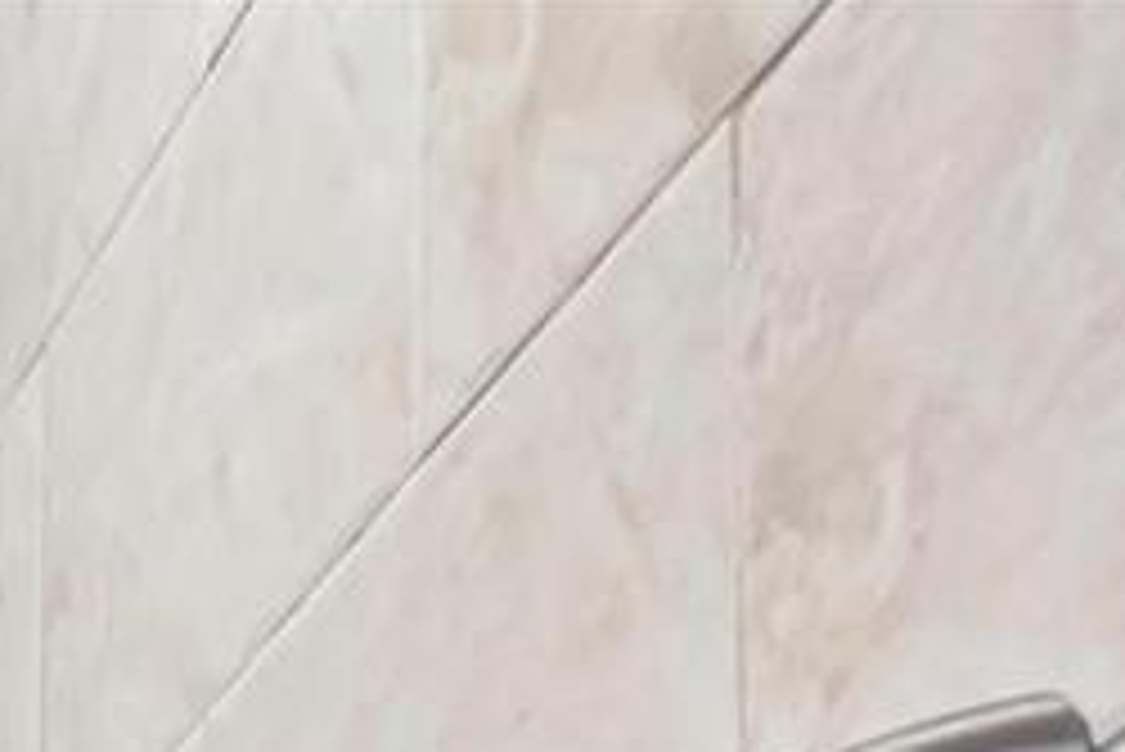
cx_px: -2048
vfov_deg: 9.9
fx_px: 3002
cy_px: 2382
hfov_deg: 12.3
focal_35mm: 96
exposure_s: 1/4
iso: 800
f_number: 8
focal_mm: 10
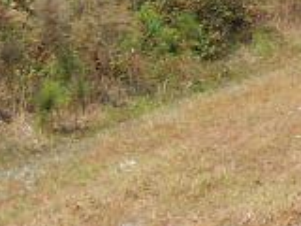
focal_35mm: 160
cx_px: 862
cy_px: -168
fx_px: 1391
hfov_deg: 9.8
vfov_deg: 8.9
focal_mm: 4.5
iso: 100
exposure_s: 1/800
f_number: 3.3
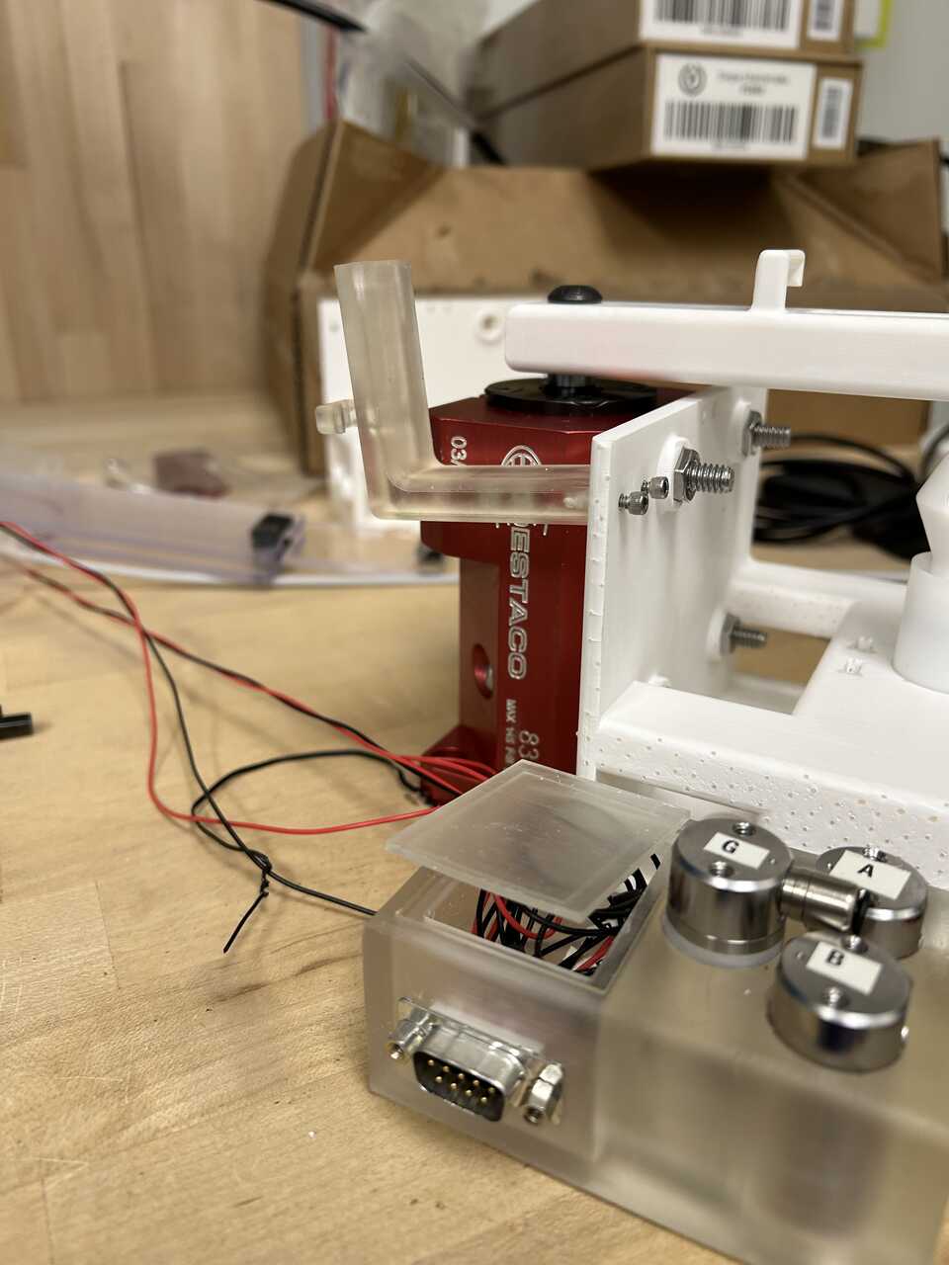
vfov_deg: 67.3
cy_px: 632
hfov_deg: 53.1
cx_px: 474
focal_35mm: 26
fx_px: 950
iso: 80
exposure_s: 1/121
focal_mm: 5.7
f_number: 1.5
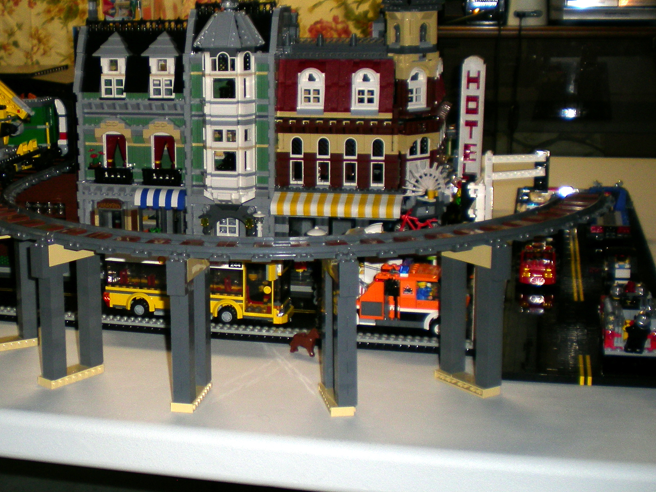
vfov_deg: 24.8
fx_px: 1118
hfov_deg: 32.1
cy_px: 214
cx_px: 160
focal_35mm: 59
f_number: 3.1
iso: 50
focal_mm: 6.3
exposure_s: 1/30
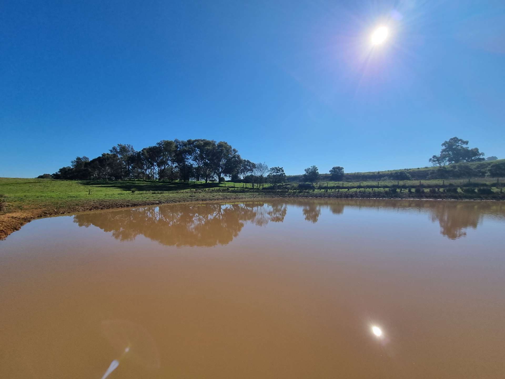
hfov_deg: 106.2
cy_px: 190
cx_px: 252
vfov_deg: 89.9
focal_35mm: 13
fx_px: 190
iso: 50
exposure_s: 1/2608
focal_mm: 2.2
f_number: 2.2
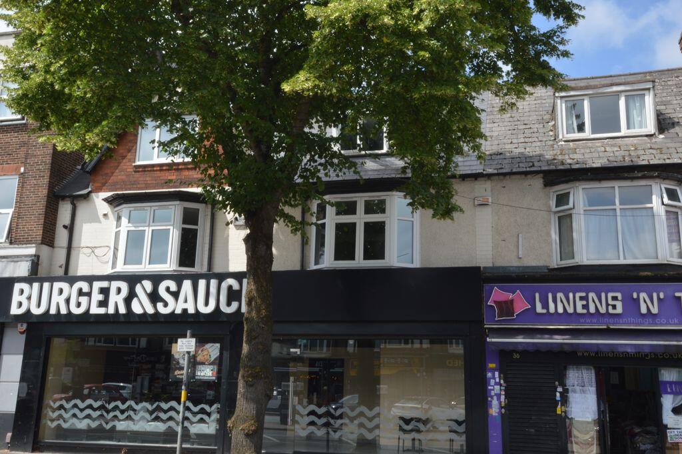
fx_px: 681
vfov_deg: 36.8
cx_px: 341
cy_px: 227
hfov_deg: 53.2
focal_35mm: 36
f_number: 25
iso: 100
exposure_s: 1/13
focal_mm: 24
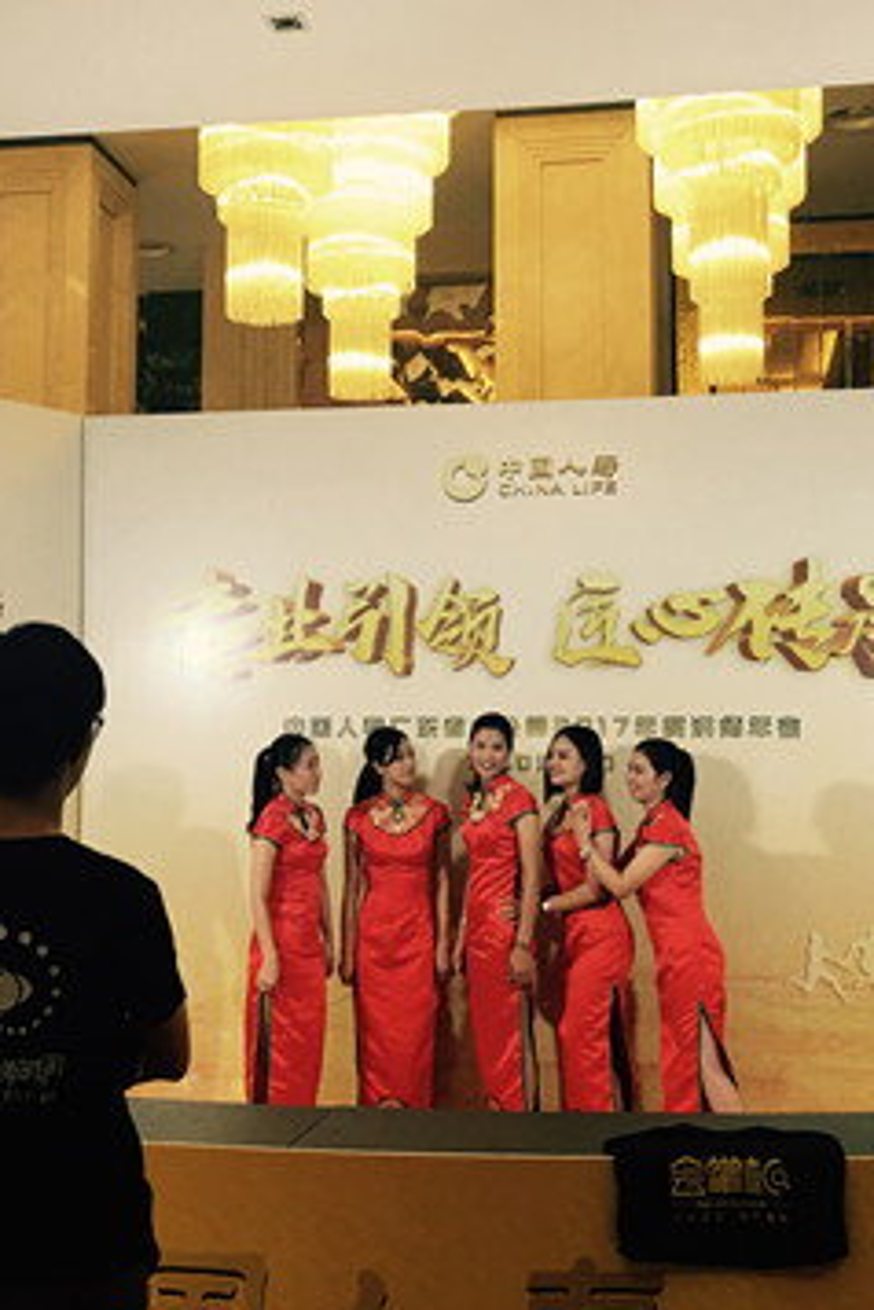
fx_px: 1711
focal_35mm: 47
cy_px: 589
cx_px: 426
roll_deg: -0.2
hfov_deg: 28.6
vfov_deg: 41.9
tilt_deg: +6.1
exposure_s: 1/33
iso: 50
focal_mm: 4.15
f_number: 2.2
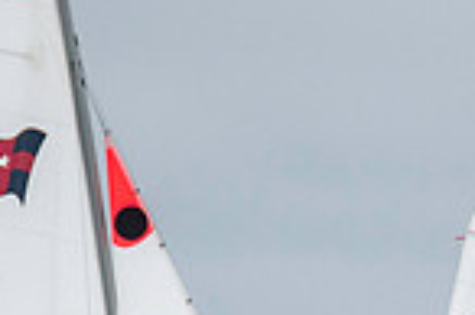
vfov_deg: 0.8
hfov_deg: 1.2
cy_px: 596
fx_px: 23605
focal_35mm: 1791
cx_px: 381
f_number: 4
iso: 250
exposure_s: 1/3200
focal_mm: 300
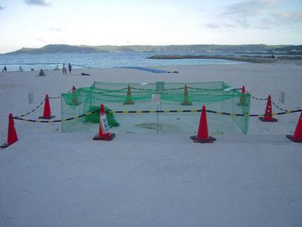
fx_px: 244
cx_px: 151
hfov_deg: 63.4
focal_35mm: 28
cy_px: 114
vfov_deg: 49.7
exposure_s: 1/320
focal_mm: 5
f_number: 2.7
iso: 100
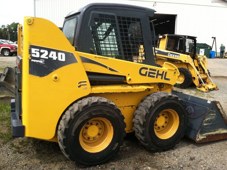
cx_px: 114
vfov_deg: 40.6
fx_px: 229
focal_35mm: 35
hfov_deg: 52.7
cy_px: 85
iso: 80
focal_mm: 3.85
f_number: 2.8
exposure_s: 1/612
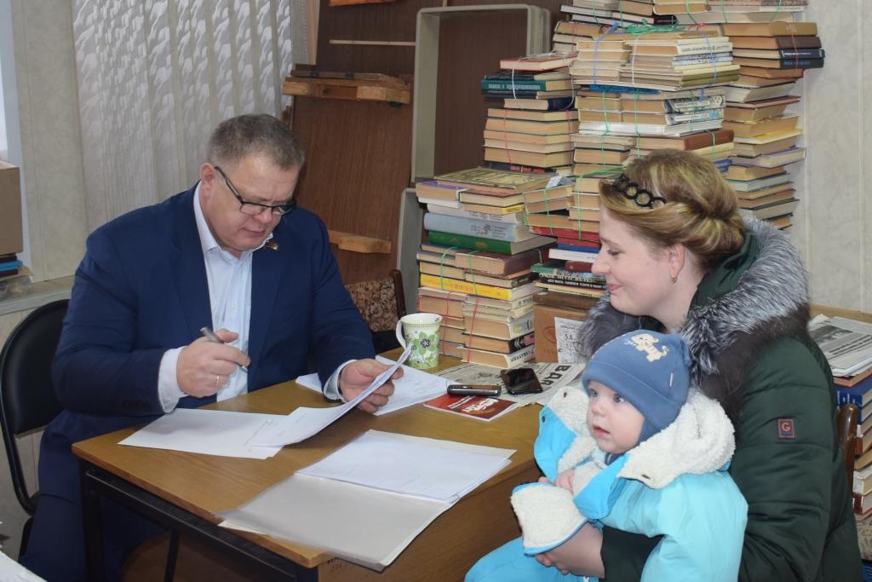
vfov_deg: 41.7
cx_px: 436
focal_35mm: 32
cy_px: 291
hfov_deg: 59.5
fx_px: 763
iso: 800
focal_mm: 21
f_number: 4.5
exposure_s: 1/80
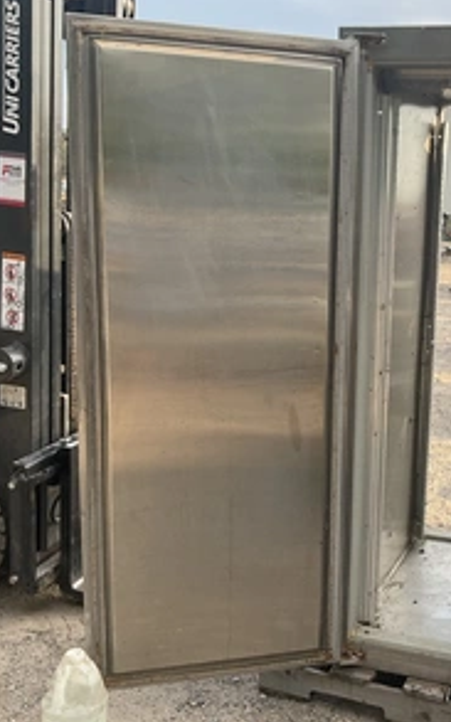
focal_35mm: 42
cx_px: 402
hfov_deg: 29.3
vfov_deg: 47.2
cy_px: 365
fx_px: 826
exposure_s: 1/342
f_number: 1.8
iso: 25
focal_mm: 3
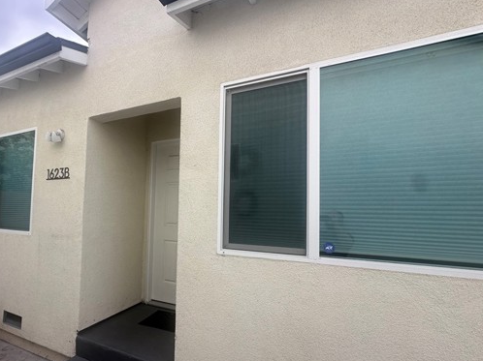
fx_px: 251
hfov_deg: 86.8
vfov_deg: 71.2
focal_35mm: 18
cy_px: 205
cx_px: 196
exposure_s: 1/543
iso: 40
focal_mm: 2.22
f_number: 2.2
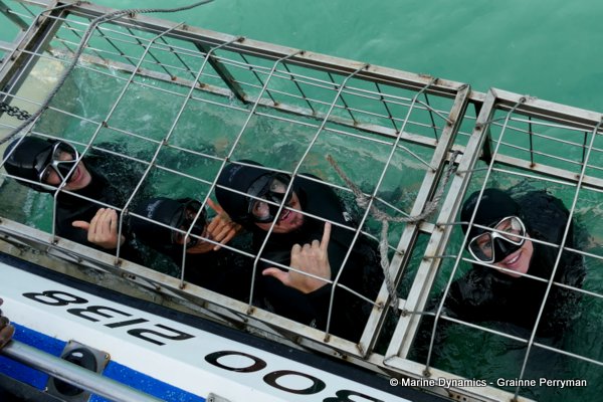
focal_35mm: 25
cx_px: 302
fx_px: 419
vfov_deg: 51.3
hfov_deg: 71.5
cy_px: 201
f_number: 2.8
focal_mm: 9.12
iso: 125
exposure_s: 1/1300
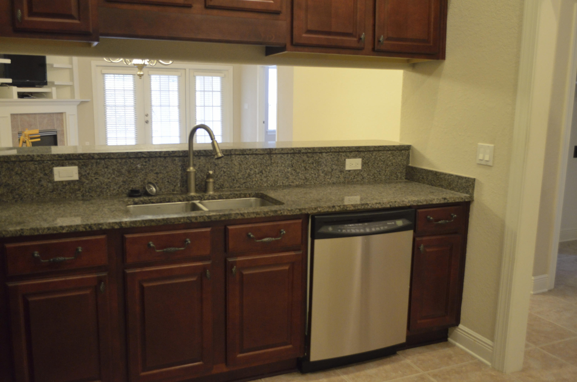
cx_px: 288
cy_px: 191
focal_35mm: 33
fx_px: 528
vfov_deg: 39.8
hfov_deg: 57.3
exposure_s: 1/30
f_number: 4
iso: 1600
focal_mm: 22
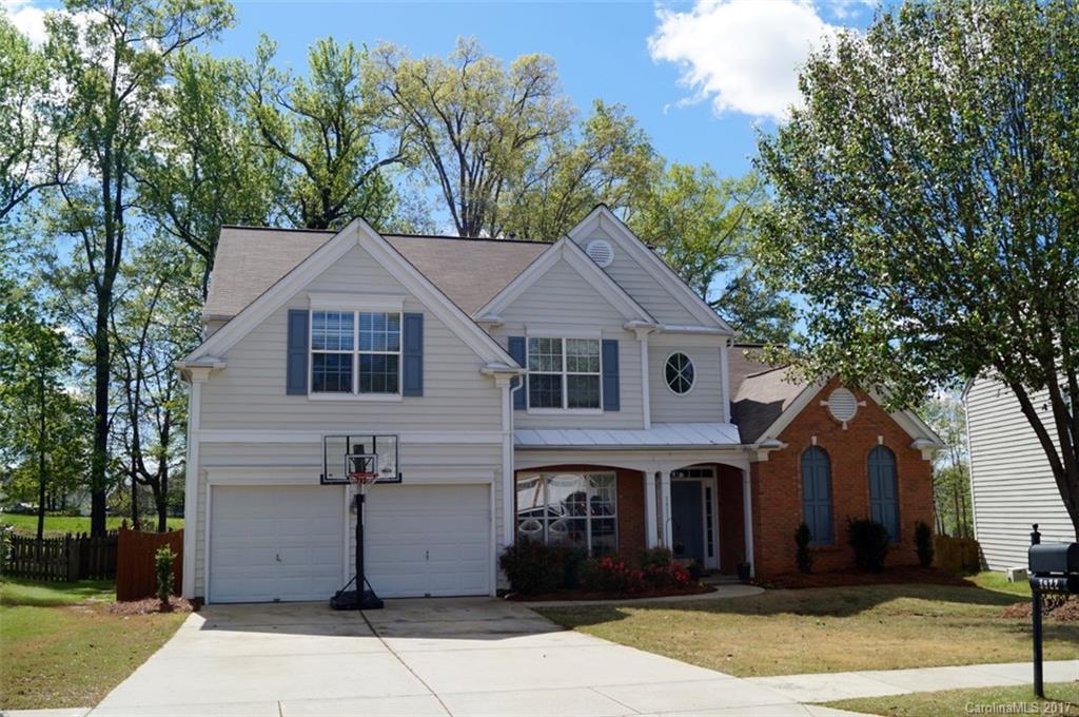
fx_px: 988
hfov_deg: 57.3
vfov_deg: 39.9
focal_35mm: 33
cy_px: 358
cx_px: 540
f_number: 10
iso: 100
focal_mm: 22
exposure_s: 1/160
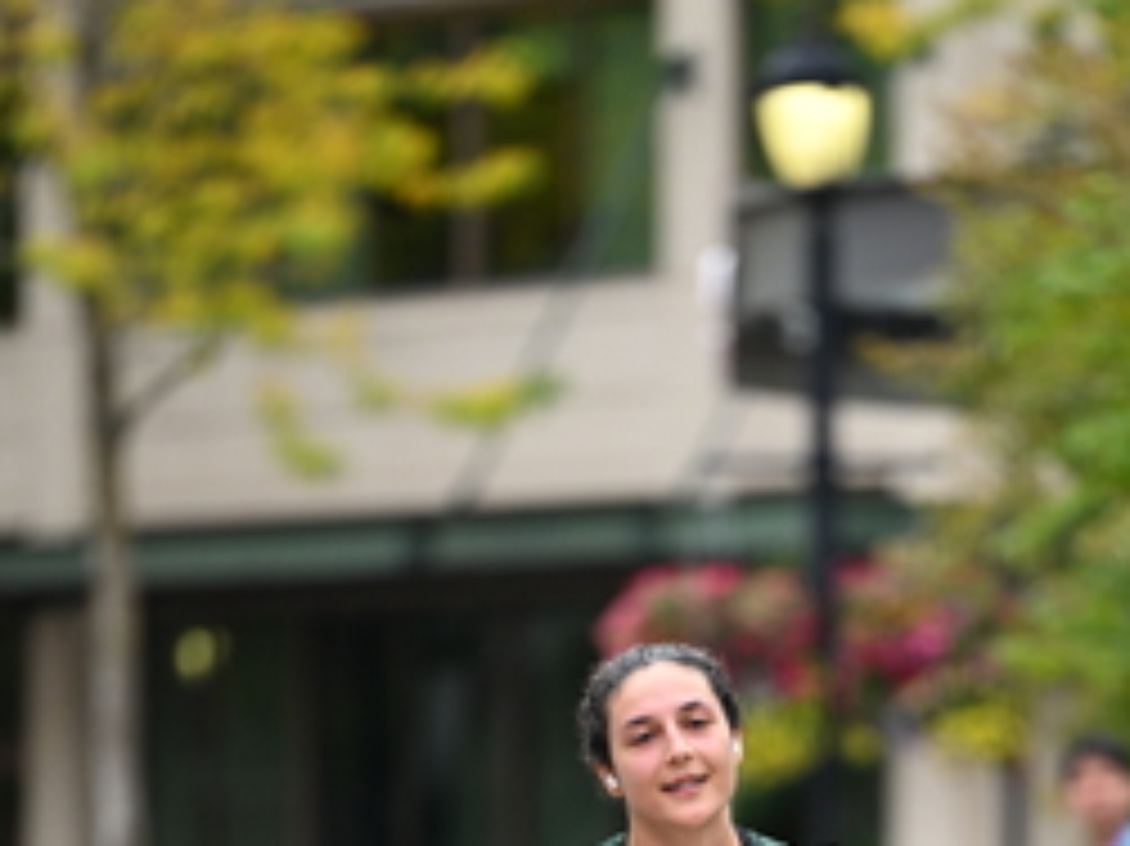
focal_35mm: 421
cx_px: 817
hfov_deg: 4.7
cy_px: 1076
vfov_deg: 3.5
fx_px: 13736
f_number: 2.8
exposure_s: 1/2000
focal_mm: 200
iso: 640
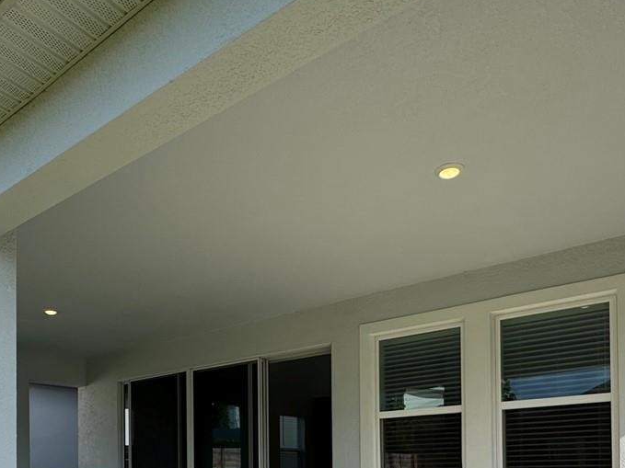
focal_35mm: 33
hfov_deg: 55.2
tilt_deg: +0.9
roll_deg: +0.1
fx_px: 596
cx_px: 271
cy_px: 467
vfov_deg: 38.2
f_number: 2.2
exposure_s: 1/1420
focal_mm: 2.22
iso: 50
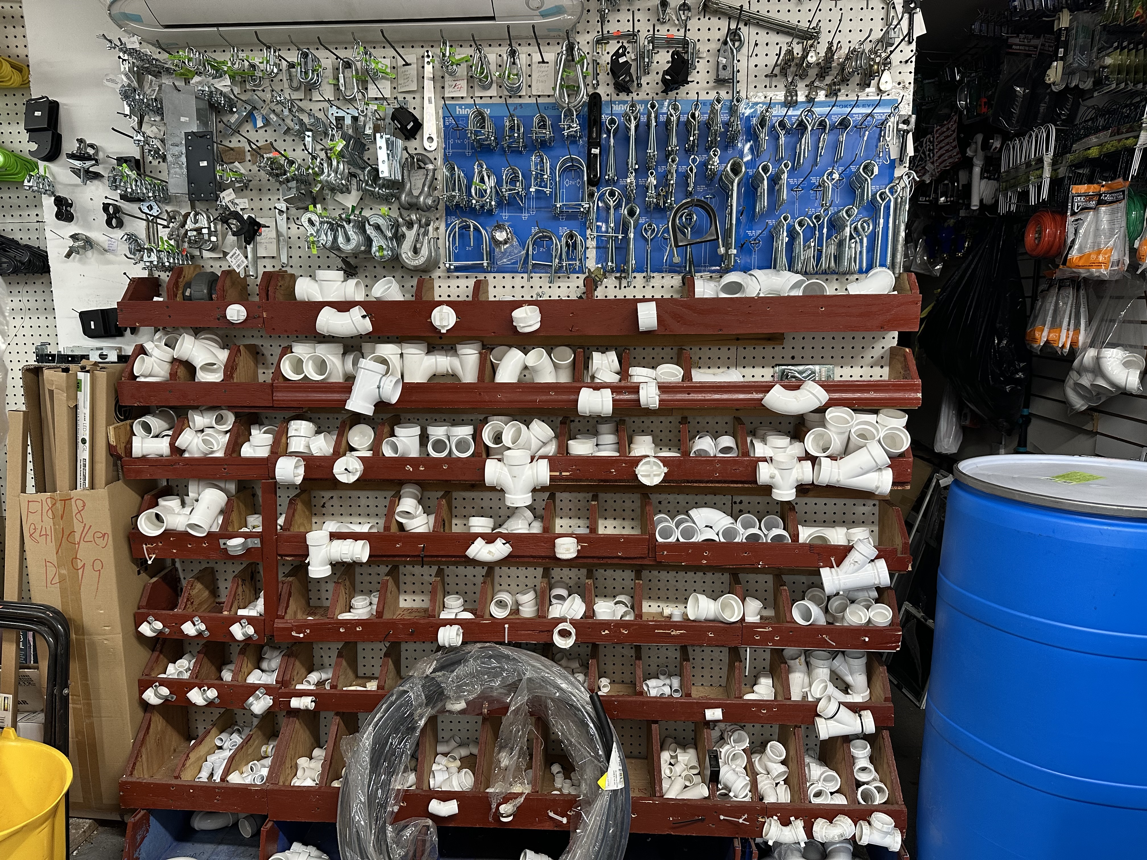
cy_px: 430
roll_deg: -0.8
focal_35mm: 24
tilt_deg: -8.3
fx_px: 795
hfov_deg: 71.6
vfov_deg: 56.8
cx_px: 574
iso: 200
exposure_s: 1/60
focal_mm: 6.86
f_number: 1.78
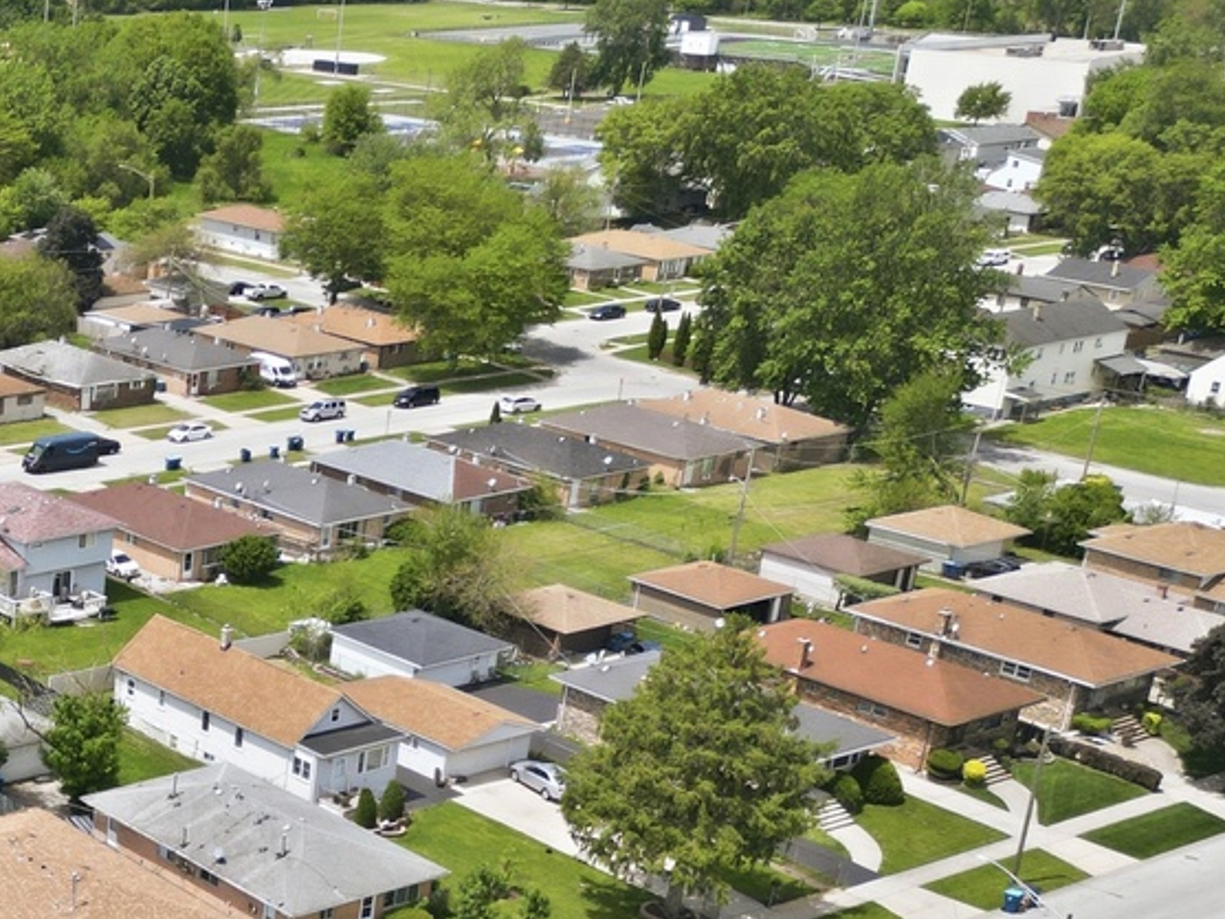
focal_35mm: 62
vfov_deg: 23.0
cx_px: -216
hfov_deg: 27.7
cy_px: 855
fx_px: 2195
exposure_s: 1/2500
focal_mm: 6.7
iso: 130
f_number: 1.7
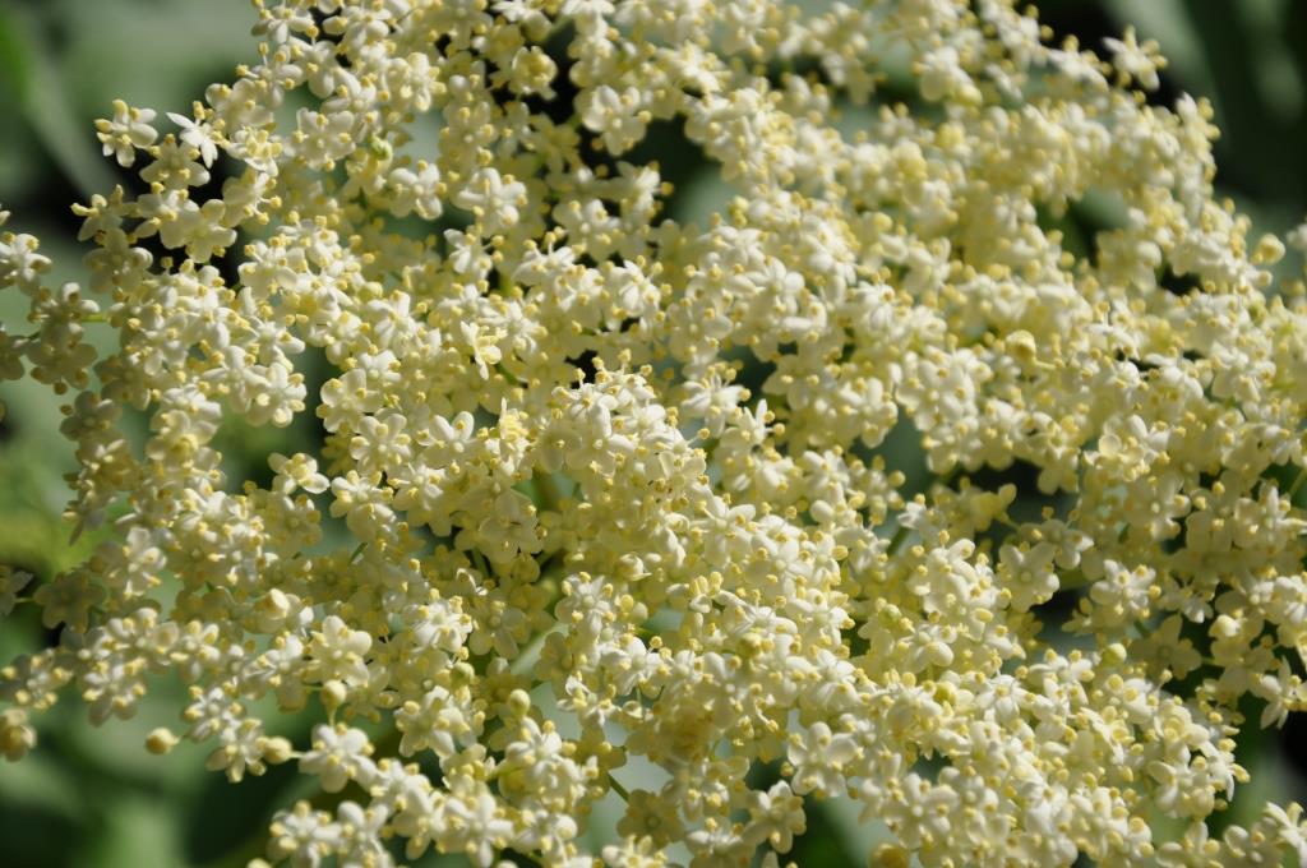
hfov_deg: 15.2
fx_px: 4895
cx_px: 654
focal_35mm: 135
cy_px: 434
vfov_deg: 10.1
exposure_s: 1/1000
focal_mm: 90
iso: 200
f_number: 8
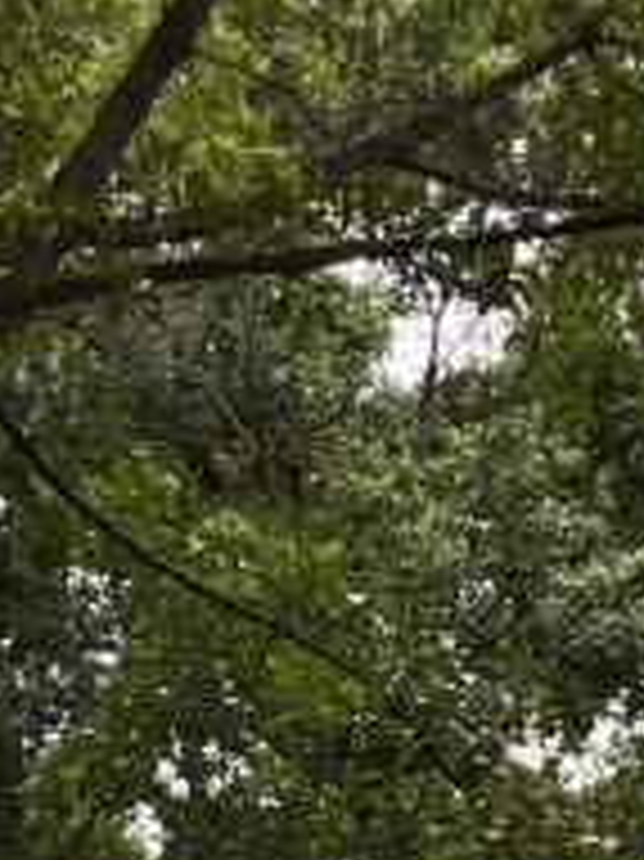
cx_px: 1265
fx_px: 4867
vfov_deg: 9.1
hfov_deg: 7.3
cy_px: 2080
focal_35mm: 196
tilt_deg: +5.6
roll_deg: +1.3
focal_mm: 5.1
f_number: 1.6
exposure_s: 1/259
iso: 50
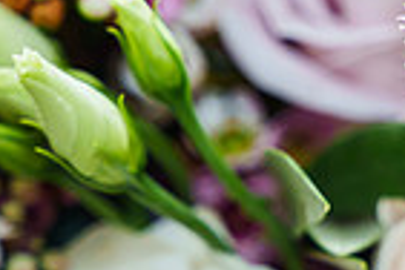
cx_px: 532
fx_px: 3633
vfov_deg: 4.3
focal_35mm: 323
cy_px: 34
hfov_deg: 6.3
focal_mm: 75
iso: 800
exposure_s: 1/250
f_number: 2.8
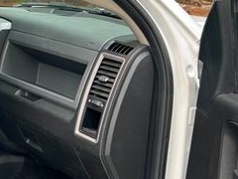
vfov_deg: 22.8
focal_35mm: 64
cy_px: 55
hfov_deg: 27.5
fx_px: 440
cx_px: -28
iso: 80
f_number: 1.78
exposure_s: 1/291
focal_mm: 6.86
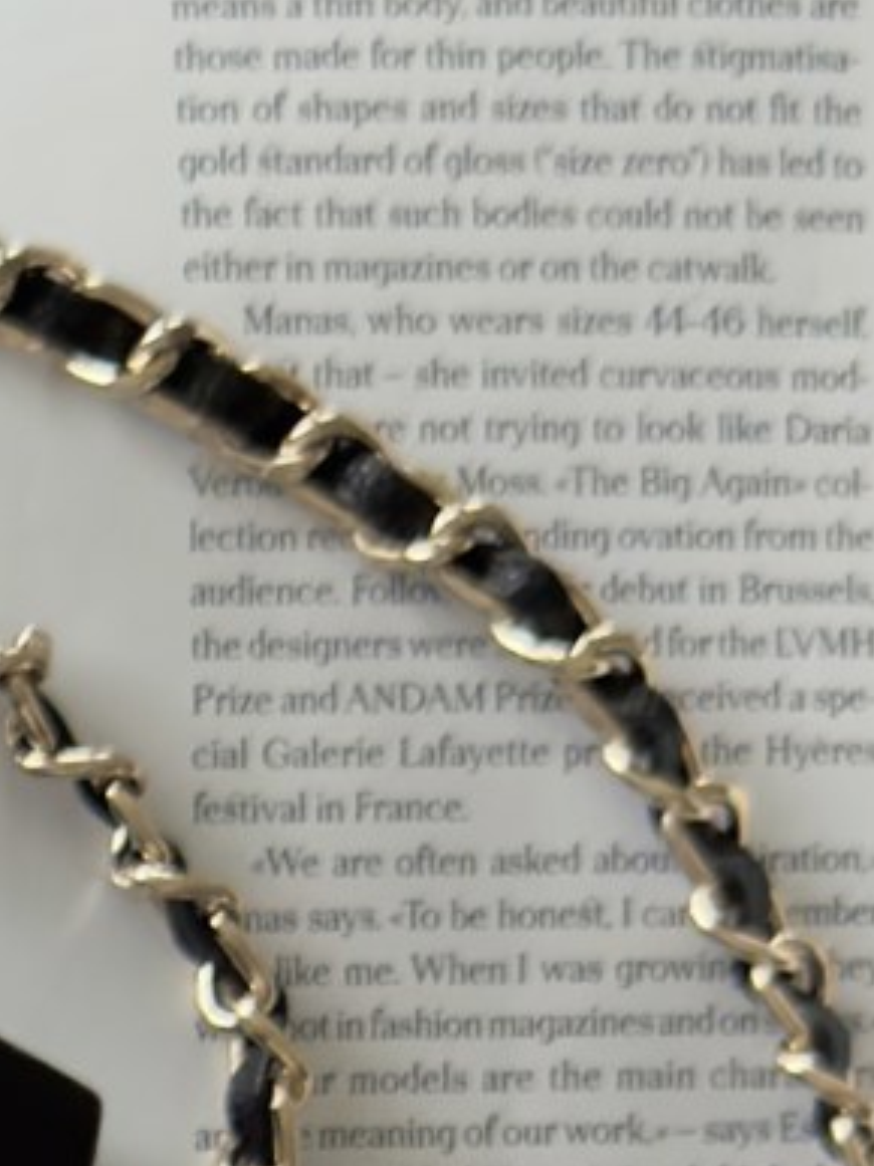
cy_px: 2263
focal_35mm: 181
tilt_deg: -80.5
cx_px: -1218
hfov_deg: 7.6
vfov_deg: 10.2
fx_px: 6097
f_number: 1.78
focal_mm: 6.76
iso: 250
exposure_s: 1/60
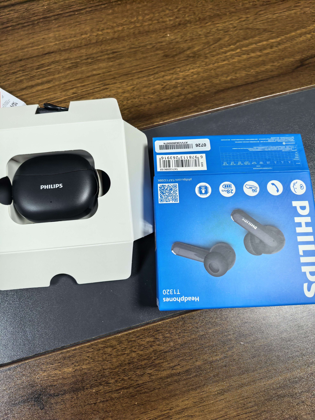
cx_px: 158
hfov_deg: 56.8
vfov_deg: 71.6
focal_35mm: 24
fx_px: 291
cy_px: 210
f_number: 2
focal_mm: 5.75
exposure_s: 1/60
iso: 125
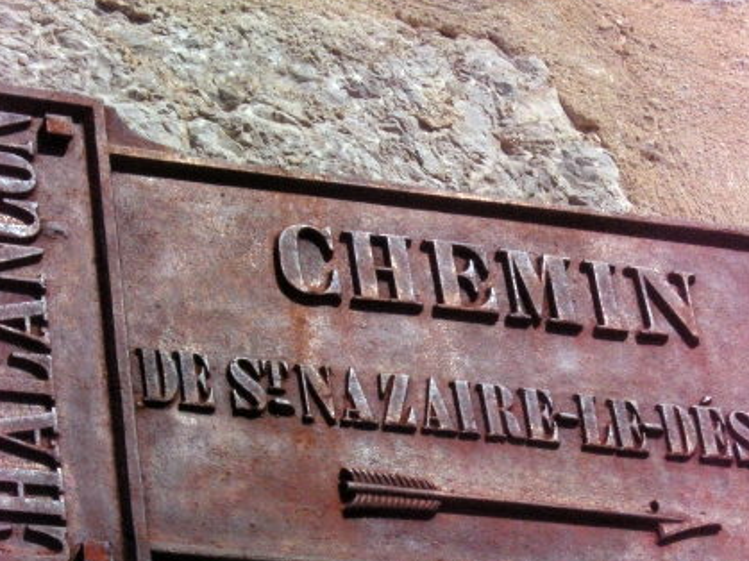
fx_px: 3591
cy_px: 423
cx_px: 481
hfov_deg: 11.9
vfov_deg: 8.9
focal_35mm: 166
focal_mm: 18.6
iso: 64
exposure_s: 1/1000
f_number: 7.5
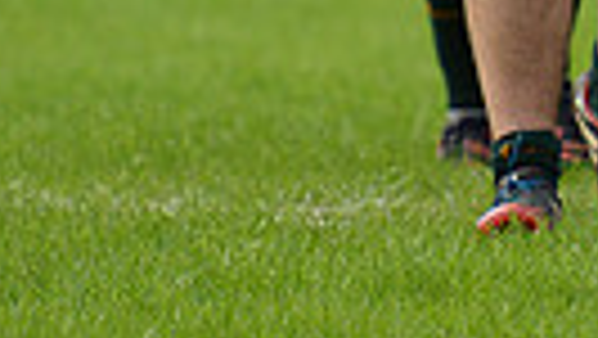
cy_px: -466
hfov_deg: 2.0
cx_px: 1196
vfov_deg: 1.1
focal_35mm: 1094
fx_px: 17358
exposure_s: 1/640
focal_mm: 240
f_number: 4
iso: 320
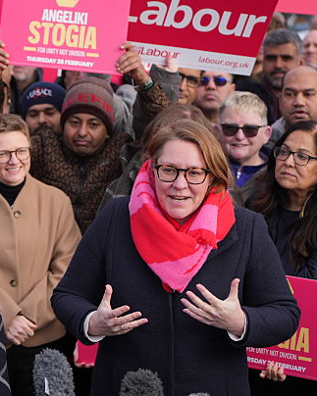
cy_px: 237
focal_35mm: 119
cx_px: -5
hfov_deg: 12.8
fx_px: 1396
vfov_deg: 16.2
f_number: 2
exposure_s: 1/1500
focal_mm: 50
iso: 125
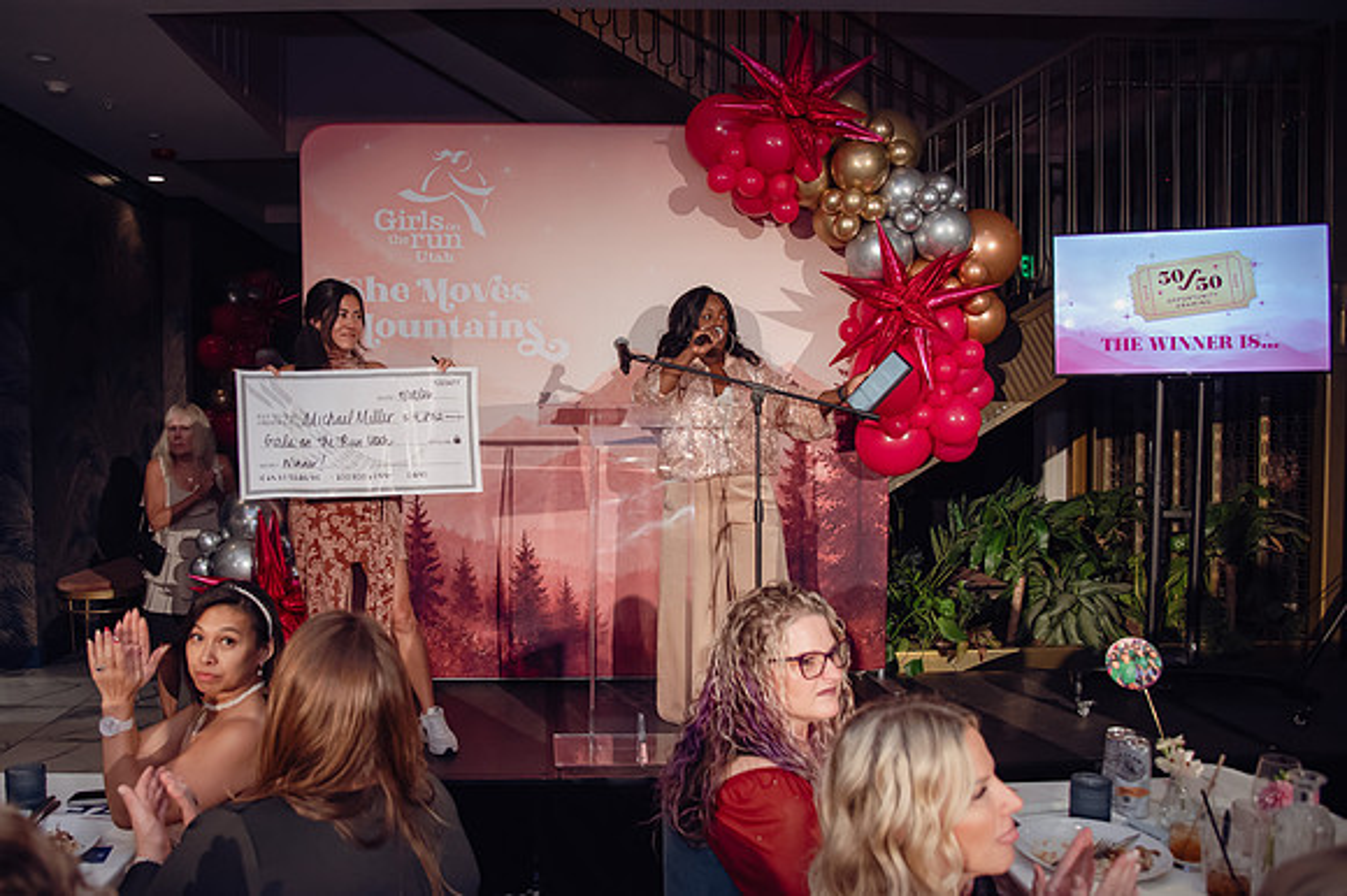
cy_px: 446
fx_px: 1026
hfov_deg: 66.2
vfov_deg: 47.2
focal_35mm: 27
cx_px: 577
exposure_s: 1/250
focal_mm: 24
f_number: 4
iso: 3200
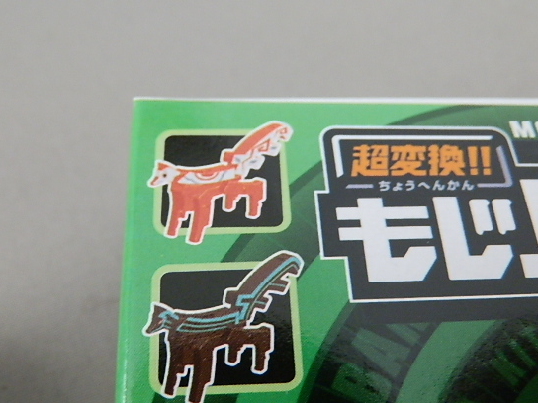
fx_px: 622
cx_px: 251
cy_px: 198
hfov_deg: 46.8
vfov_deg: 36.0
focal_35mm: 40
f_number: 3.5
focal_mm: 6.17
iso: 250
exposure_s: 1/8
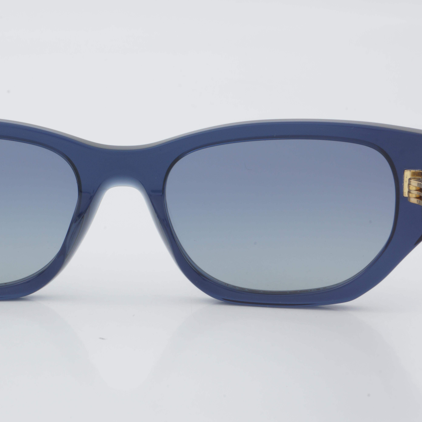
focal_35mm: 96
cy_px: 211
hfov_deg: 18.0
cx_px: 125
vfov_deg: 18.1
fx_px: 1324
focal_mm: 50
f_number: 32
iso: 100
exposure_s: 1/3
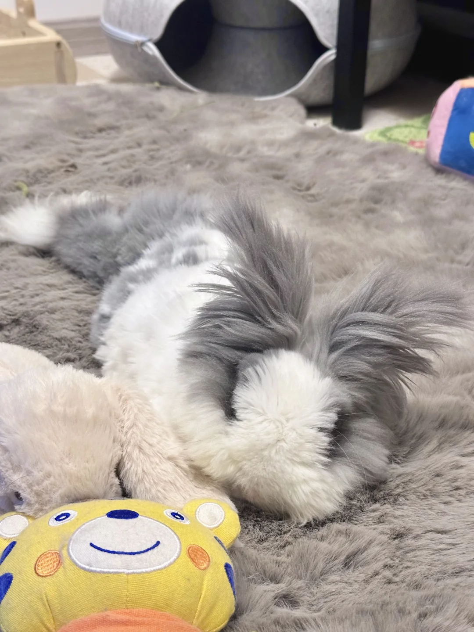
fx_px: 876
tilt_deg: -27.7
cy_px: 316
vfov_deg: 39.7
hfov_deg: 30.3
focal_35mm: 48
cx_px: 237
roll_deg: -1.0
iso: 250
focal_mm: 6.86
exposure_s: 1/60
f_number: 1.78
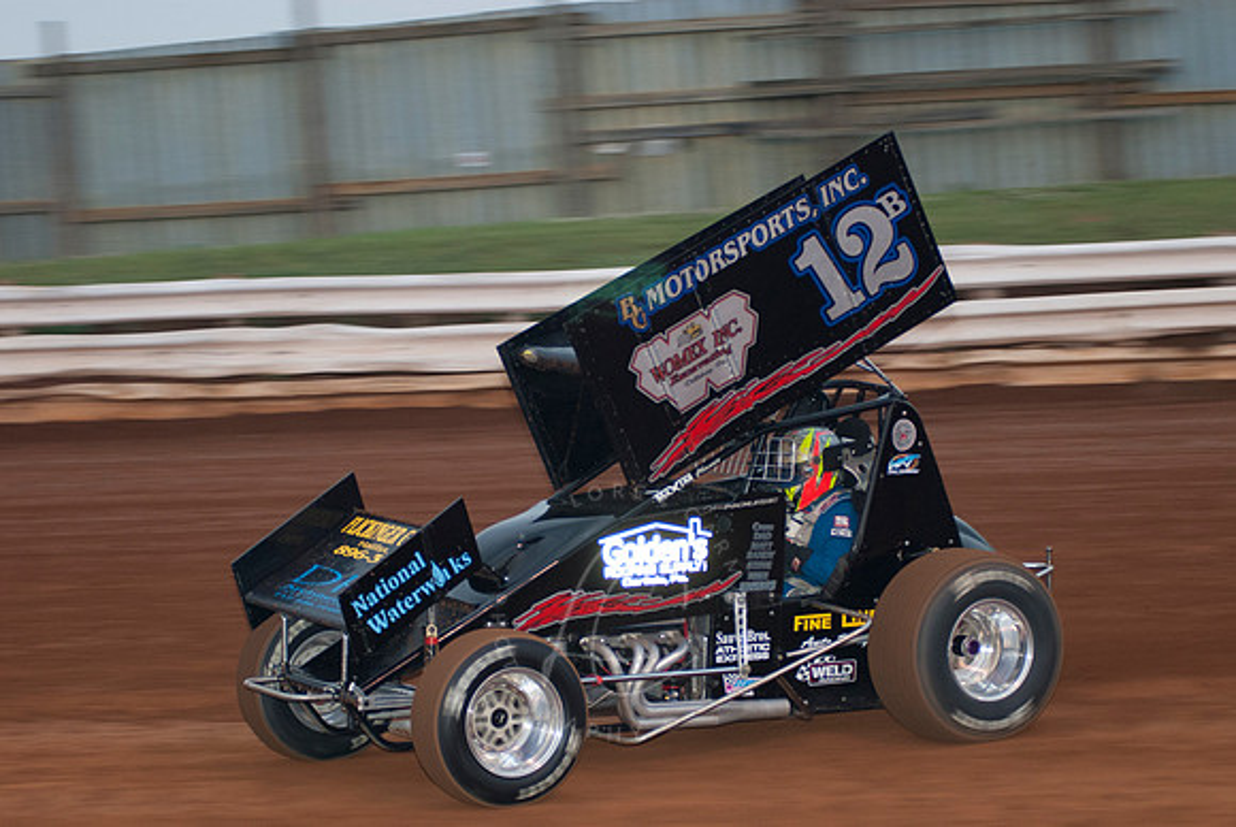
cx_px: 618
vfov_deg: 11.4
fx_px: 4124
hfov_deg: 17.0
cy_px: 414
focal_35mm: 120
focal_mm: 80
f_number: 3.2
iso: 400
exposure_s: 1/320
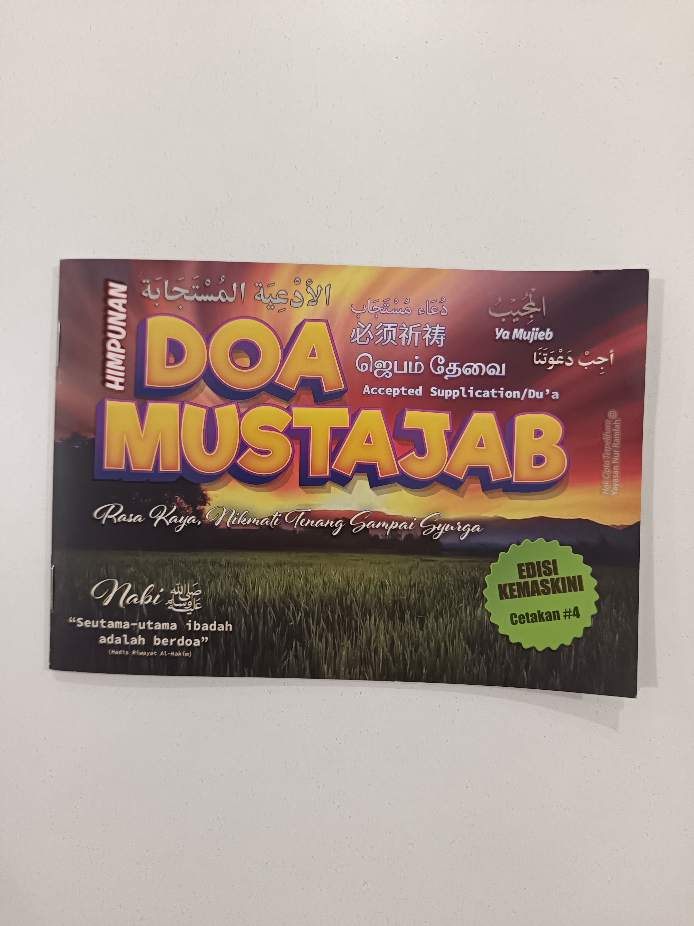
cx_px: 347
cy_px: 463
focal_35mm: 24
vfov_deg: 71.6
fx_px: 642
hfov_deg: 56.8
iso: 714
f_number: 1.75
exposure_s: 1/25
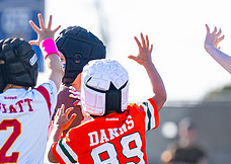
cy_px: 147
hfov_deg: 3.4
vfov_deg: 2.4
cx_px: 91
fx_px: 3929
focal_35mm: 600
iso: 200
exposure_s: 1/2000
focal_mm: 185
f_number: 2.8
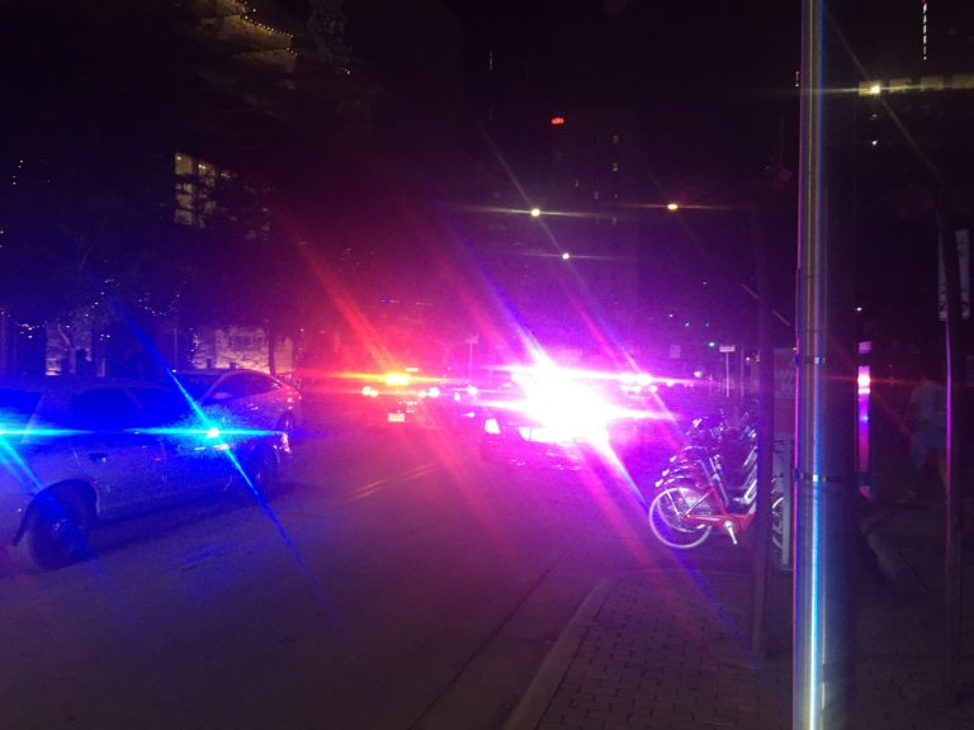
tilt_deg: +0.9
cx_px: 487
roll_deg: -2.2
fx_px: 816
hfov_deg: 61.7
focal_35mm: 29
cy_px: 365
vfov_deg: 48.2
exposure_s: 1/30
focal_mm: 4.15
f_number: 2.2
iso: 200
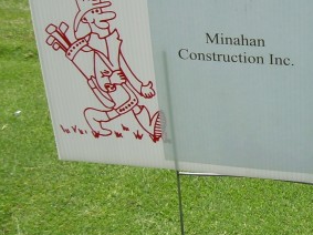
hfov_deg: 22.1
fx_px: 777
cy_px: 34
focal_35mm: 86
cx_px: 300
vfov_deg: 17.0
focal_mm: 6.3
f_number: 4.6
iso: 50
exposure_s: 1/297
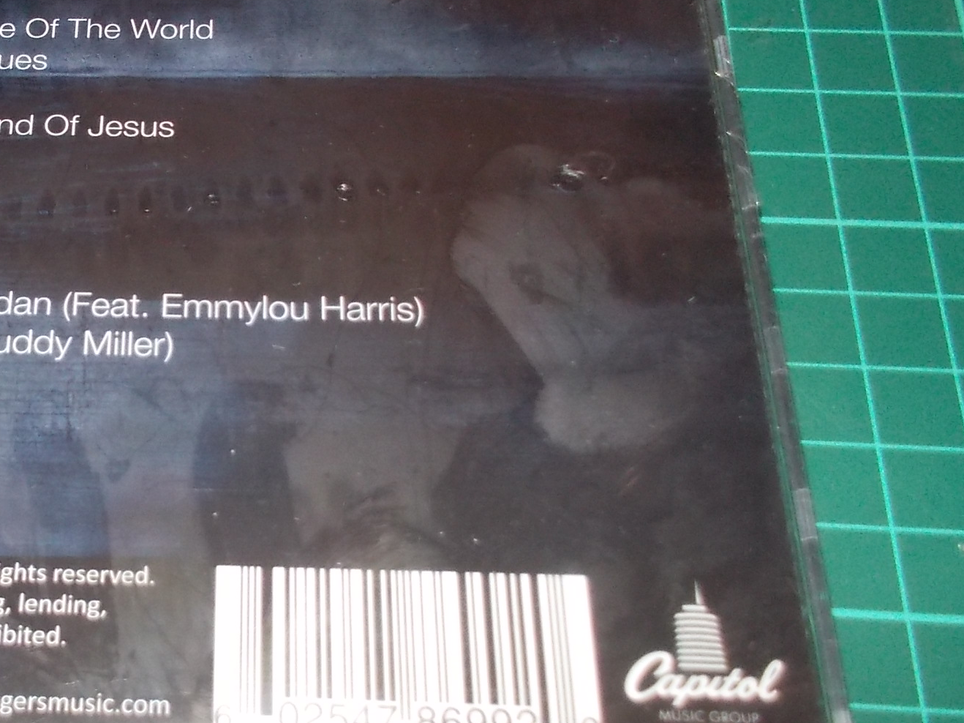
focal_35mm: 50
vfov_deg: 29.1
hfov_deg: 36.4
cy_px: 378
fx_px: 1392
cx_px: 148
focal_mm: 4.1
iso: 200
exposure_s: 1/30
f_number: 3.3
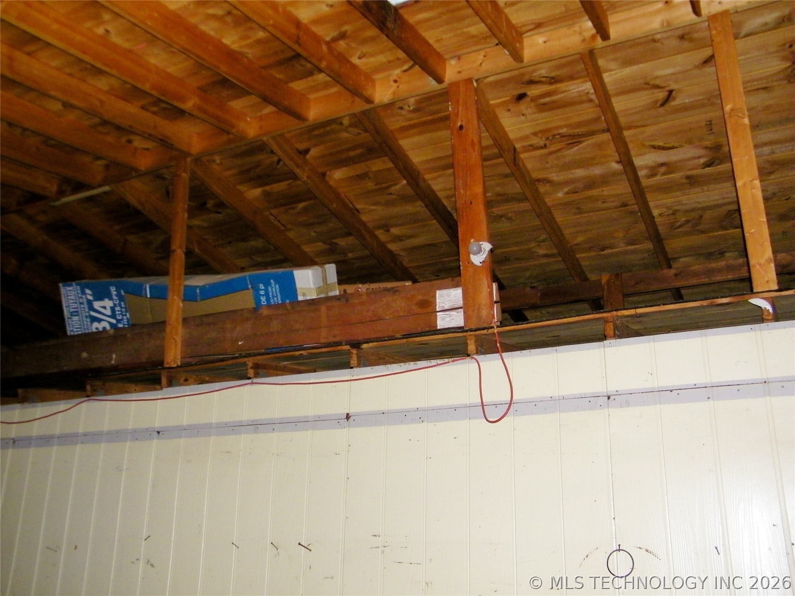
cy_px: 298
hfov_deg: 56.8
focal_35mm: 32
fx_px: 735
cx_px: 398
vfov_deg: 44.2
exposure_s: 1/30
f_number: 3.6
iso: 200
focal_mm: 5.6
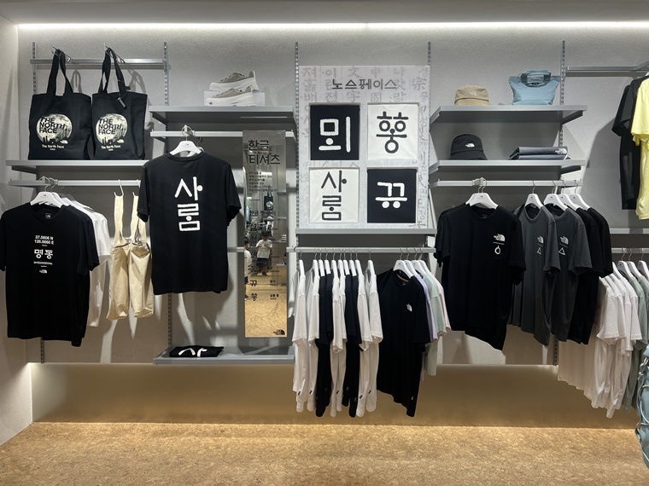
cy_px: 243
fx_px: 487
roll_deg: -0.9
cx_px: 324
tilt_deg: -3.6
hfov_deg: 67.3
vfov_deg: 53.1
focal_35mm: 26
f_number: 1.5
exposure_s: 1/120
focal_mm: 5.7
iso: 40
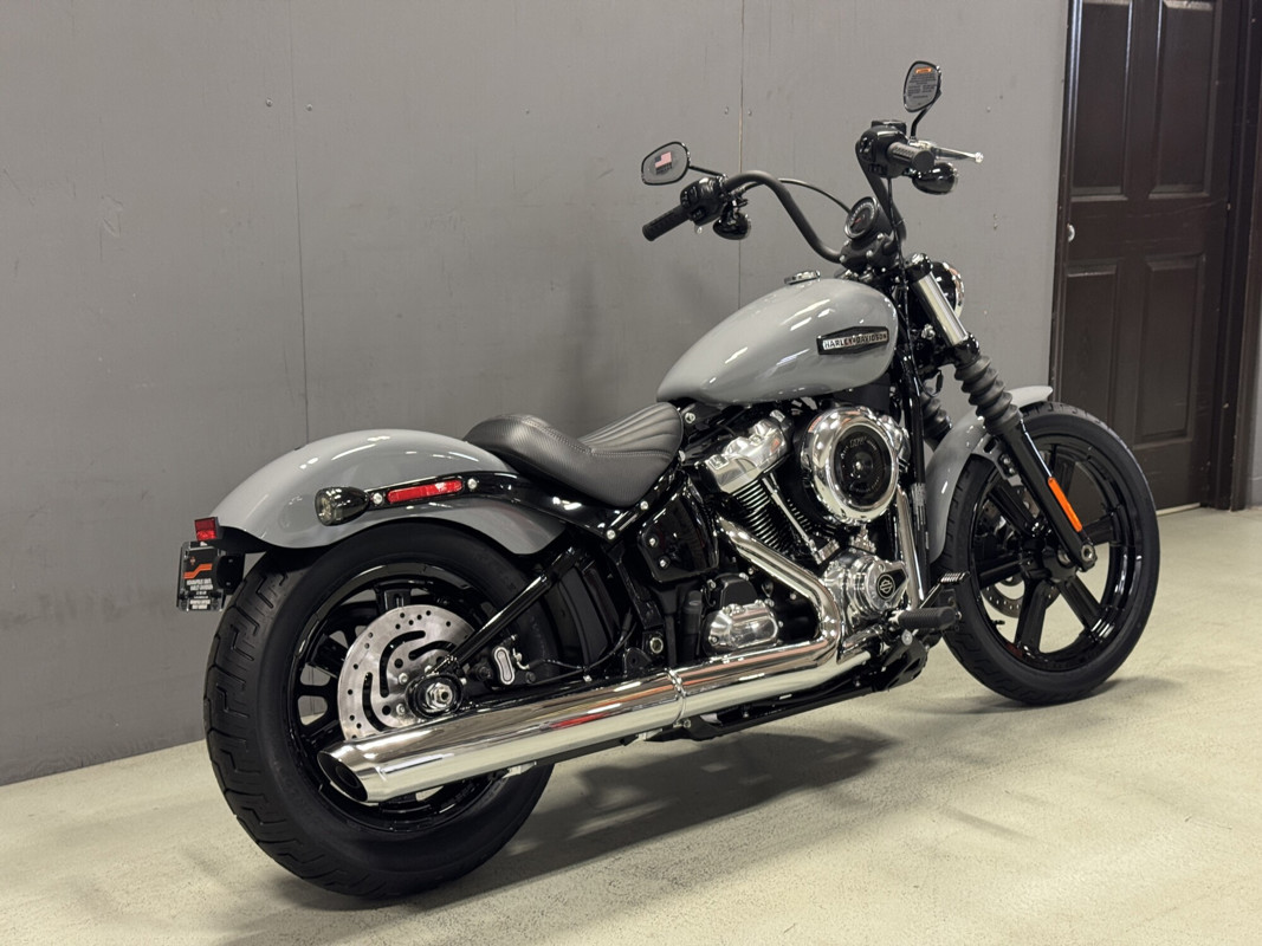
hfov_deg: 39.7
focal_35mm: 48
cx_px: 631
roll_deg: -0.2
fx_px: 1750
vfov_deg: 30.3
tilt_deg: -10.7
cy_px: 473
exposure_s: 1/60
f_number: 1.78
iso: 250
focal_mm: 6.76
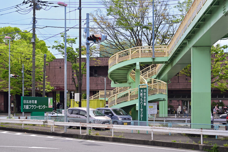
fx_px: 380
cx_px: 114
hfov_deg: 33.4
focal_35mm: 60
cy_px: 76
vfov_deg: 22.6
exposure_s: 1/1600
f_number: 2.8
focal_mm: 40
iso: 100
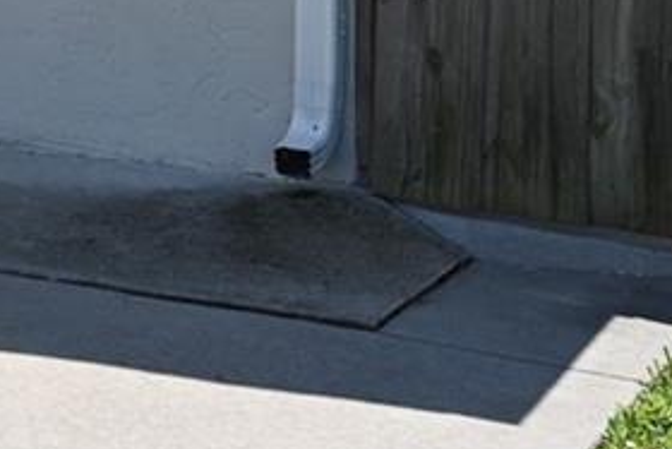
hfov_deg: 14.3
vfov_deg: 9.7
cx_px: -211
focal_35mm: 137
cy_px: -271
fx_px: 2559
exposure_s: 1/400
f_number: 7.1
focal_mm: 24
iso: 100
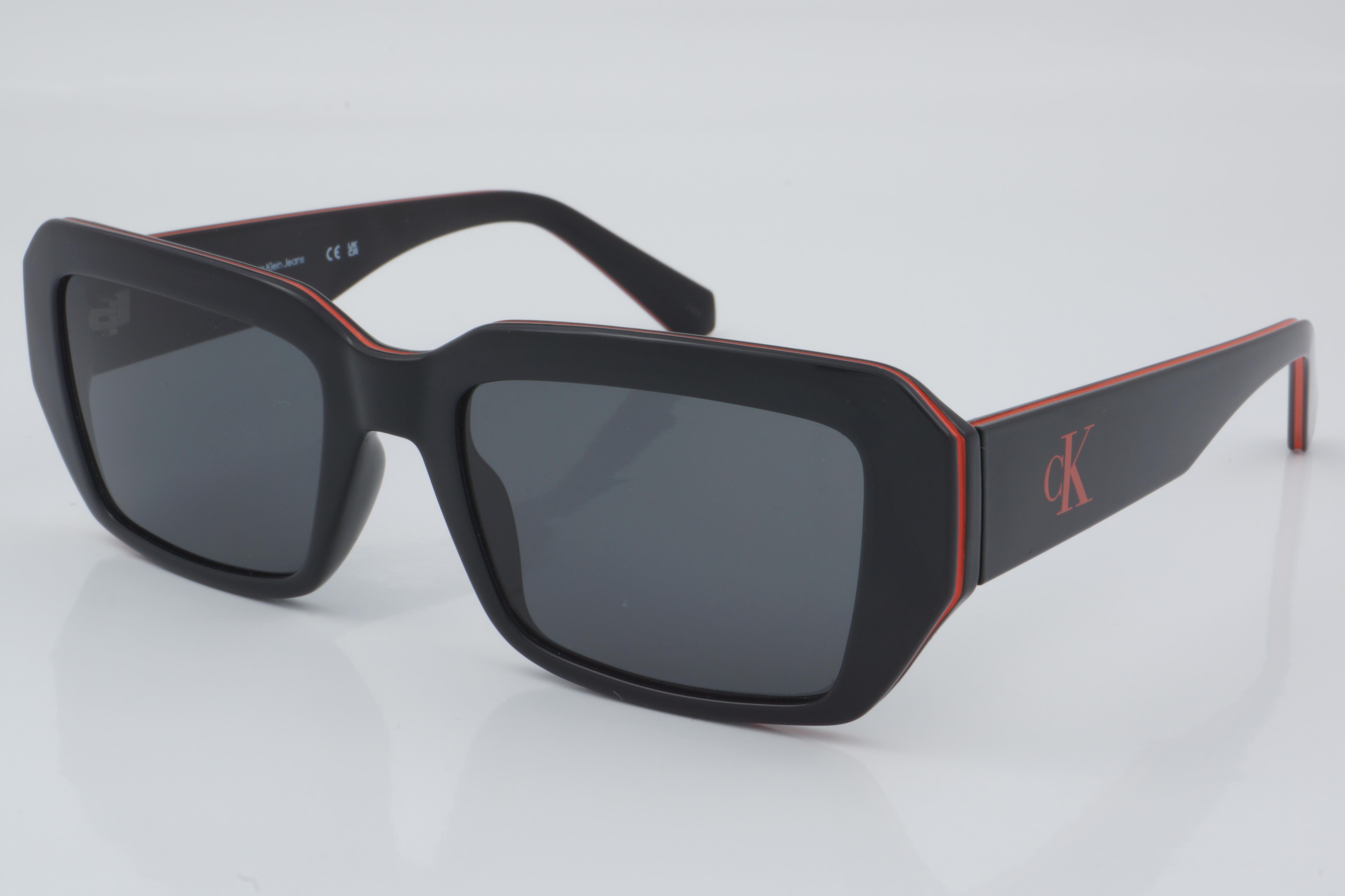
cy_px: 448
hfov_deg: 27.0
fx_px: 2802
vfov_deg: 18.2
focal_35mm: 75
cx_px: 672
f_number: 32
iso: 100
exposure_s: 1/4
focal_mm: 50
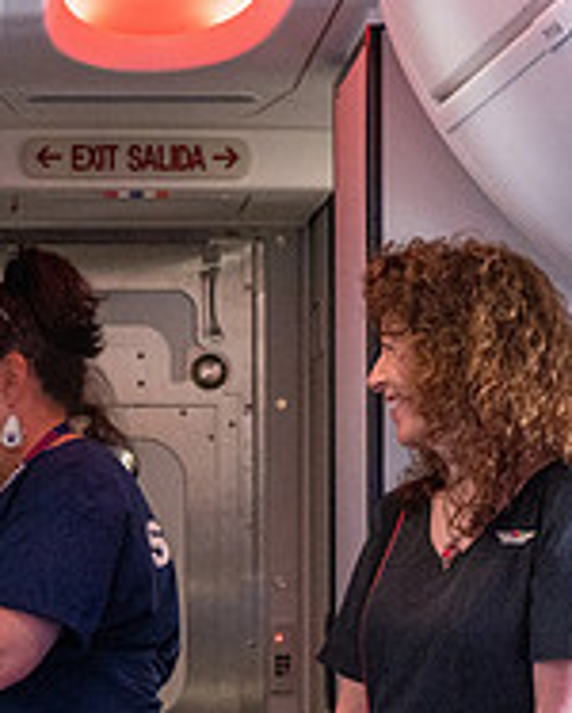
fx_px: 3380
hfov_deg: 9.7
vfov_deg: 11.9
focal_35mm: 160
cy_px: 698
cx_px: 126
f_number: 11
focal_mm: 55
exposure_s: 1/80
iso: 9000
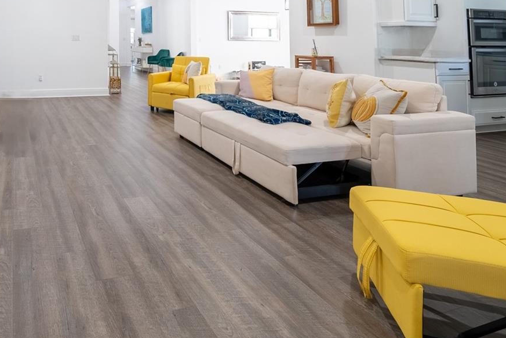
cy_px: 107
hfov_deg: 70.0
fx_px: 309
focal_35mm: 22
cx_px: 94
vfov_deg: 55.8
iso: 160
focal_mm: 12
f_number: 5.6
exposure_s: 1/100
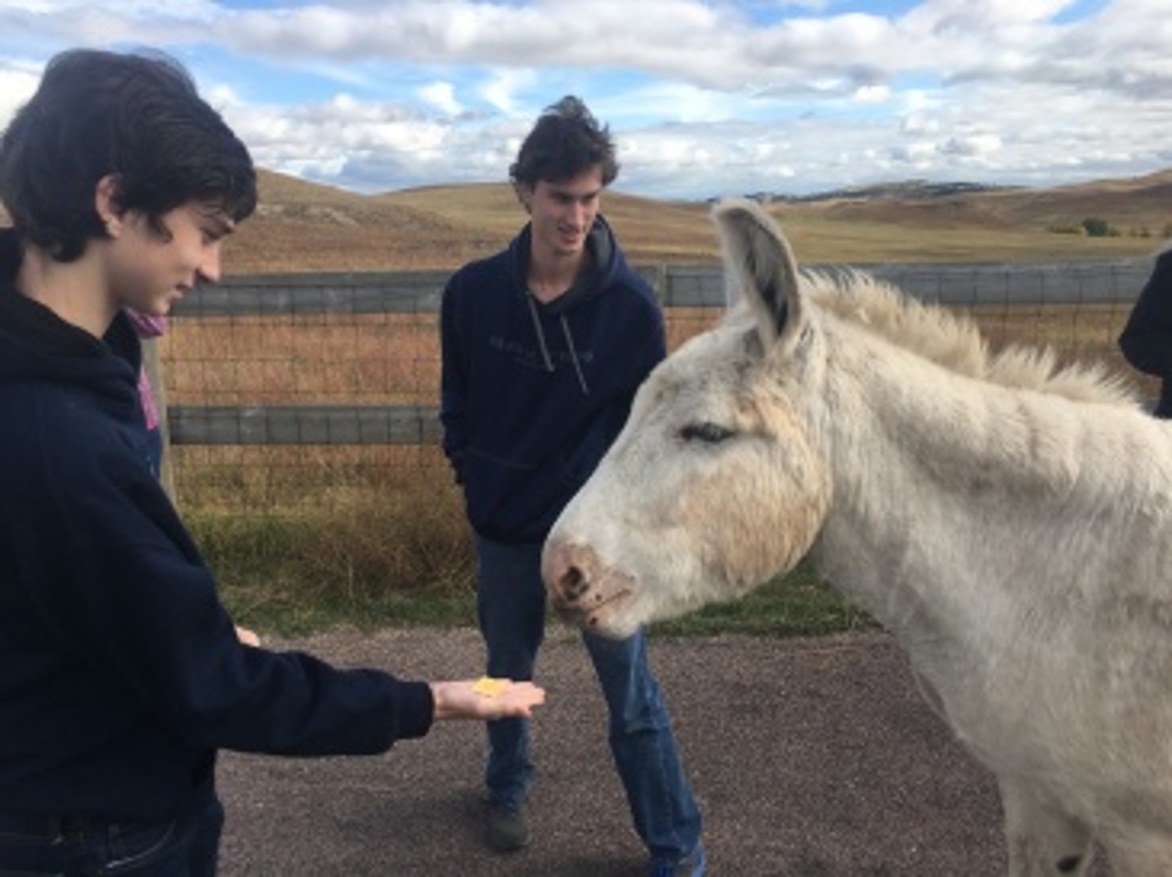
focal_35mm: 29
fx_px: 981
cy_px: 438
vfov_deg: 48.2
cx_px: 586
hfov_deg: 61.7
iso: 25
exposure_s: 1/1131
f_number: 2.2
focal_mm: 4.15
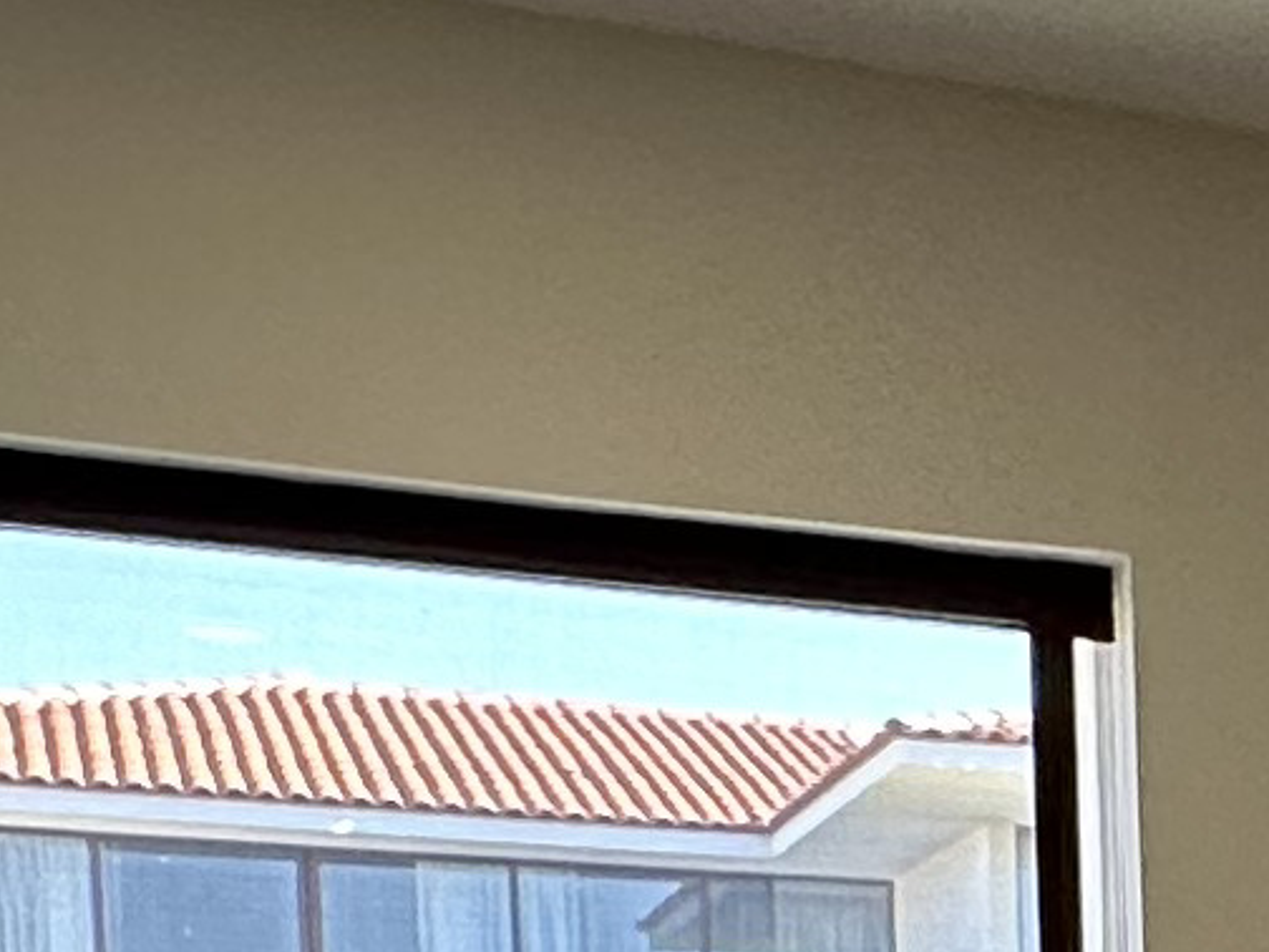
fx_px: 4106
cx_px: 2619
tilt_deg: -4.0
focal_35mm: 112
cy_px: 1745
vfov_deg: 12.1
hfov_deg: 14.3
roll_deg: -0.2
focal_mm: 2.22
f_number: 2.2
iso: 80
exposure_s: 1/120
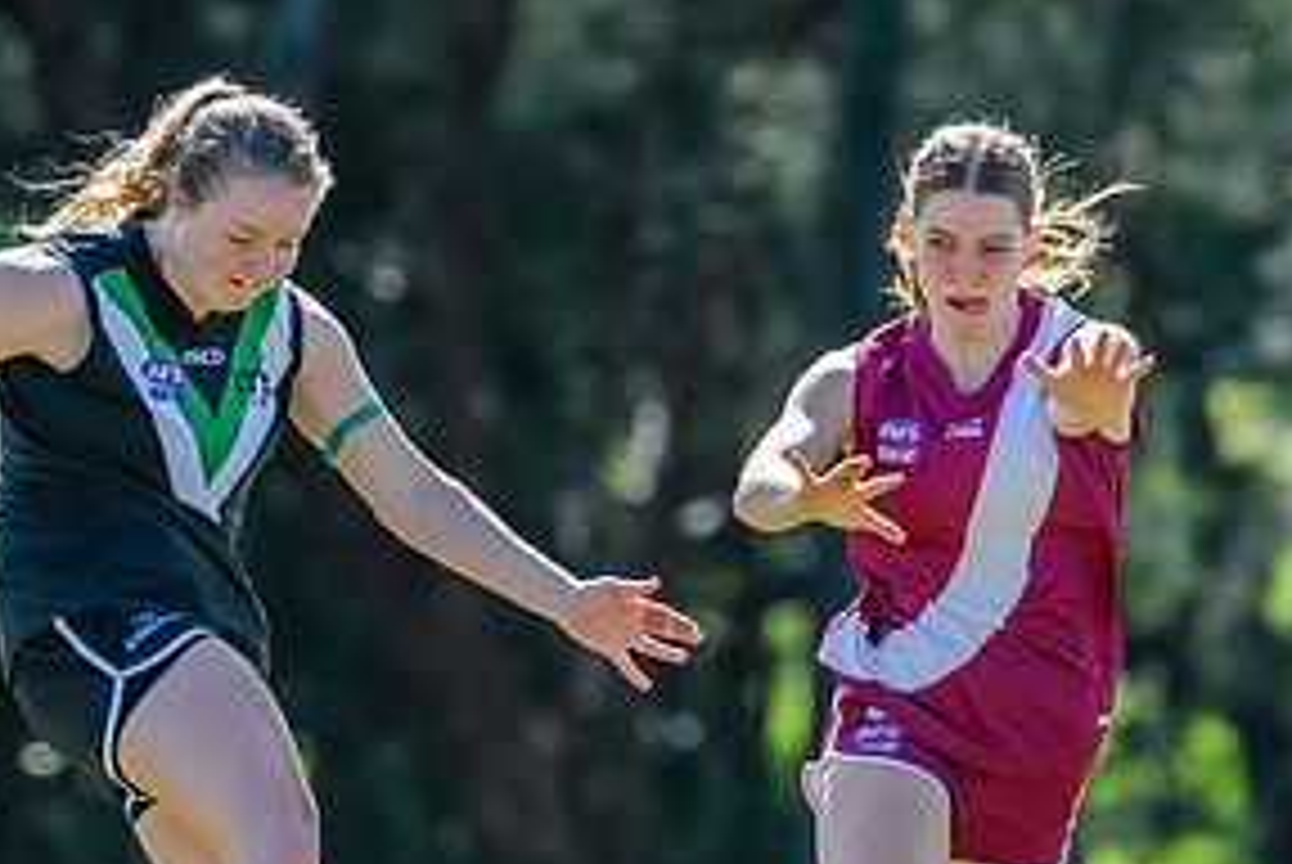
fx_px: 32691
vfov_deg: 1.5
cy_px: 696
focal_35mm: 910
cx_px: 369
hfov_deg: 2.3
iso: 800
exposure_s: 1/1250
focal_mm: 420
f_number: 6.3
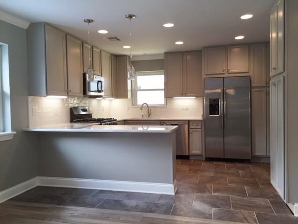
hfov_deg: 61.7
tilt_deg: -2.4
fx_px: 250
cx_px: 149
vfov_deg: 48.2
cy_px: 112
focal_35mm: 29
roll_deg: -0.6
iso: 32
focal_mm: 4.15
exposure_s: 1/30
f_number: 2.2
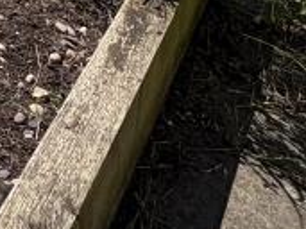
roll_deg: -1.1
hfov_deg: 16.2
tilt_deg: -11.8
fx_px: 742
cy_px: -358
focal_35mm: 84
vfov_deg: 12.6
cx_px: -351
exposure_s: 1/1976
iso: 50
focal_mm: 2.22
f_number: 2.2
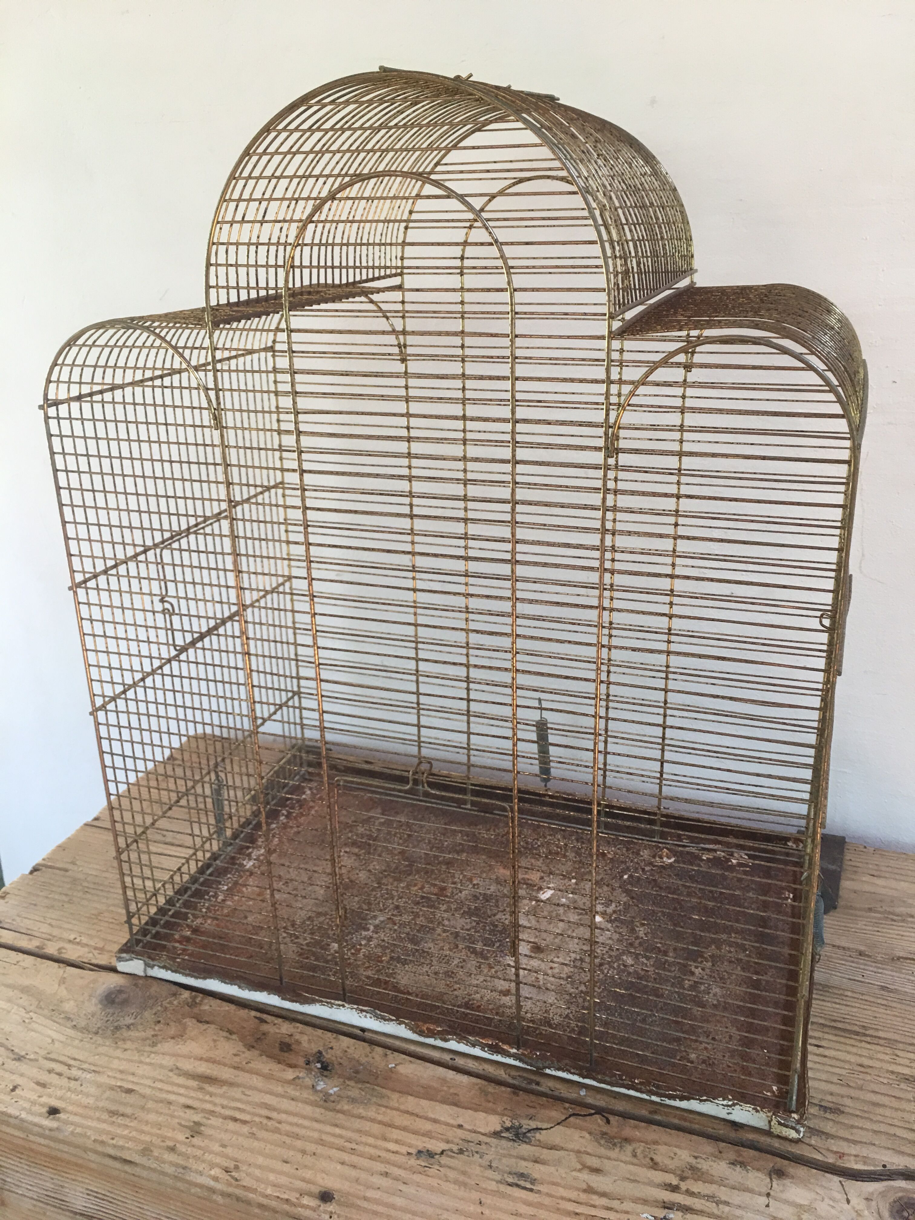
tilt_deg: -21.2
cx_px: 458
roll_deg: -1.2
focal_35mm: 29
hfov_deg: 48.2
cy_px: 610
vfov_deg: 61.7
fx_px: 1022
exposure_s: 1/33
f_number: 2.2
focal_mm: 4.15
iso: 40
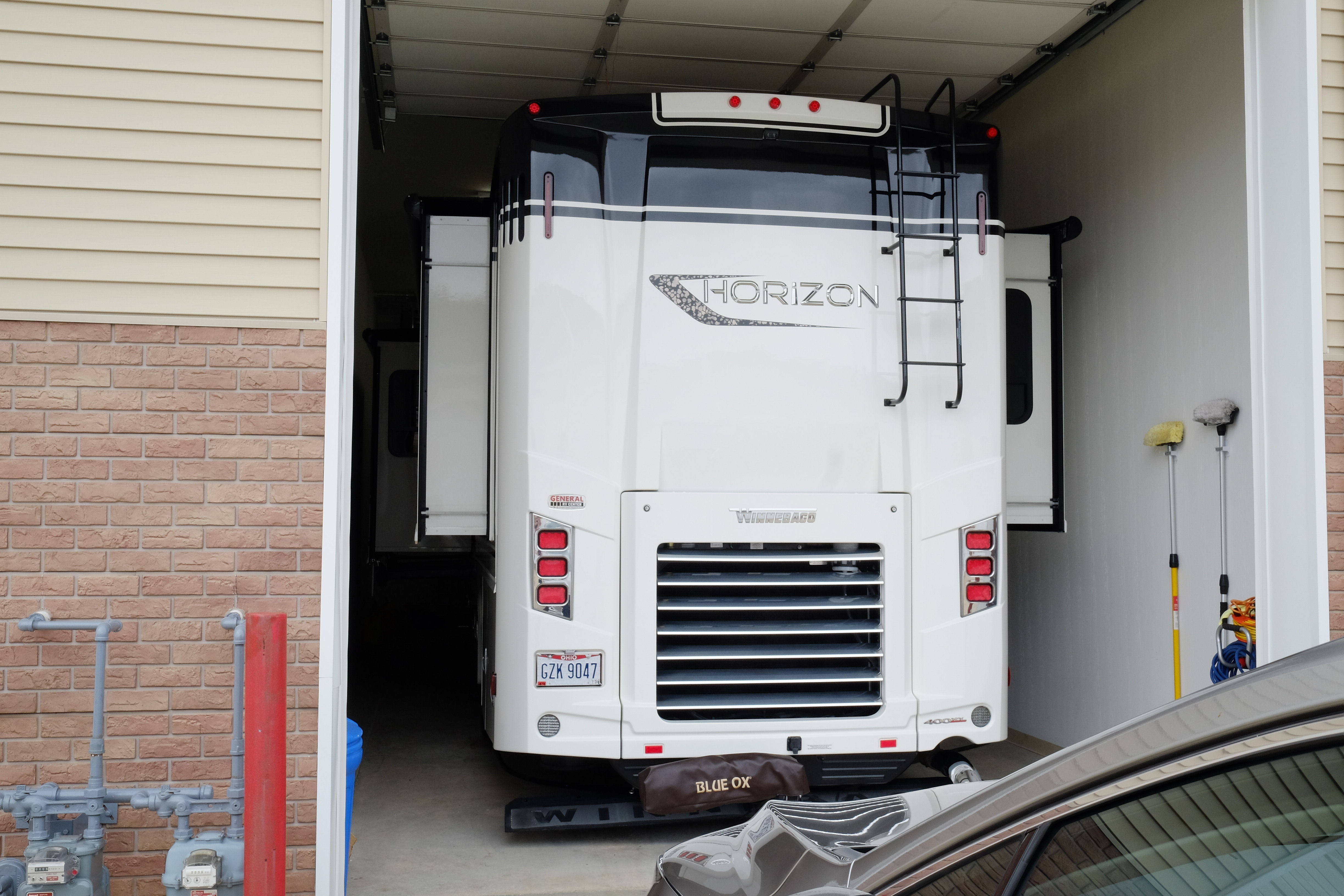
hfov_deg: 54.4
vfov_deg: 37.9
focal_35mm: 35
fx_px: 1307
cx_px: 672
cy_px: 448
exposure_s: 1/58
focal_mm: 23
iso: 800
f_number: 16
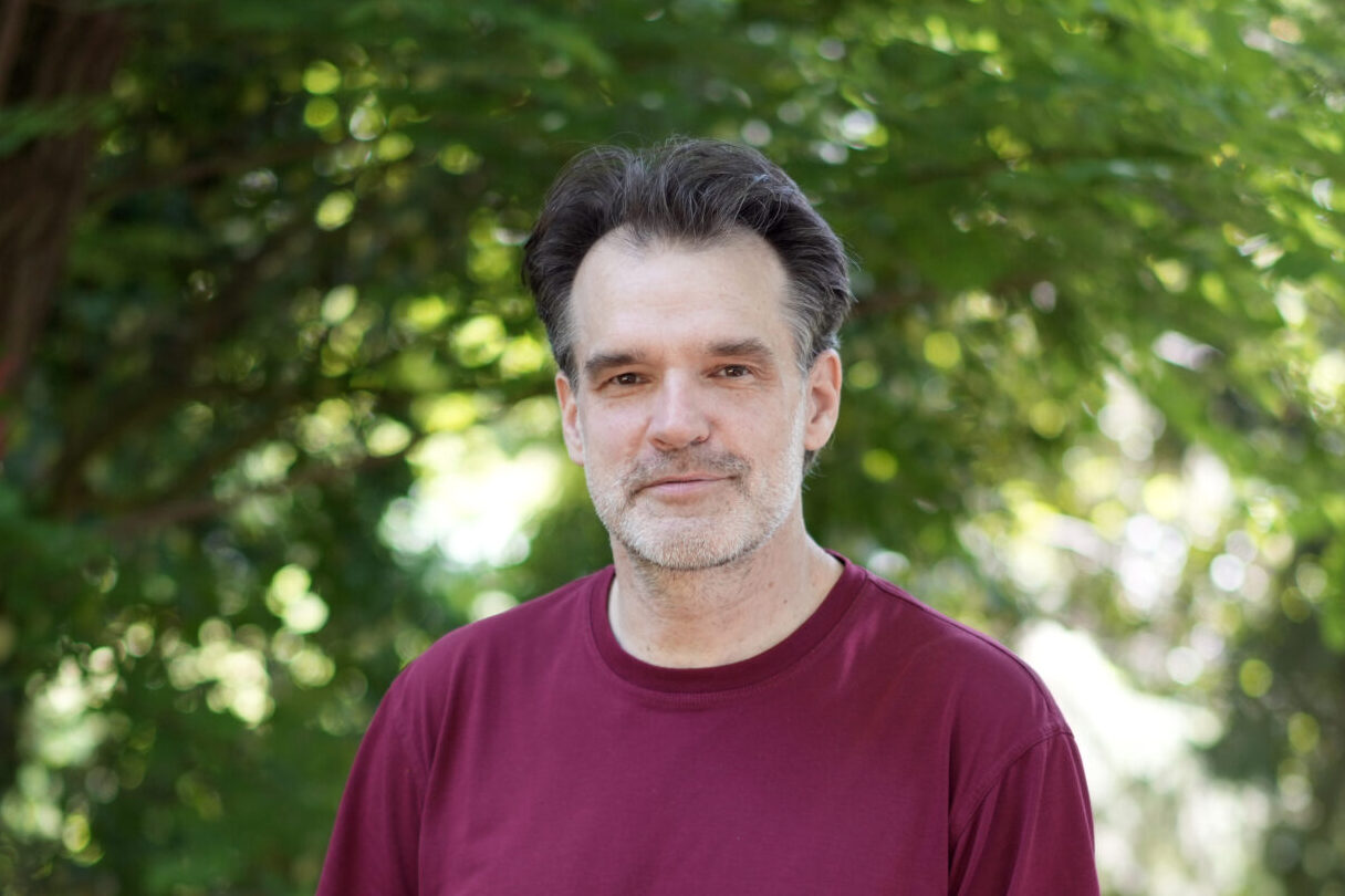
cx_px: 672
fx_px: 2054
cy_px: 448
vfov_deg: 24.6
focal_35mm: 55
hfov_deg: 36.3
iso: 400
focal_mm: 55
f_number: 1.8
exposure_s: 1/320
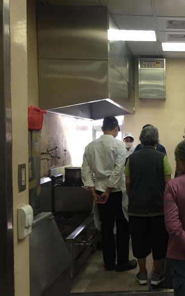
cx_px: 201
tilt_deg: -2.2
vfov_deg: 47.2
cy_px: 148
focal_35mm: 42
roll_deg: -0.9
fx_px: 339
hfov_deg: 28.0
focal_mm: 4.15
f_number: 2.2
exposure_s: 1/30
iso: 64
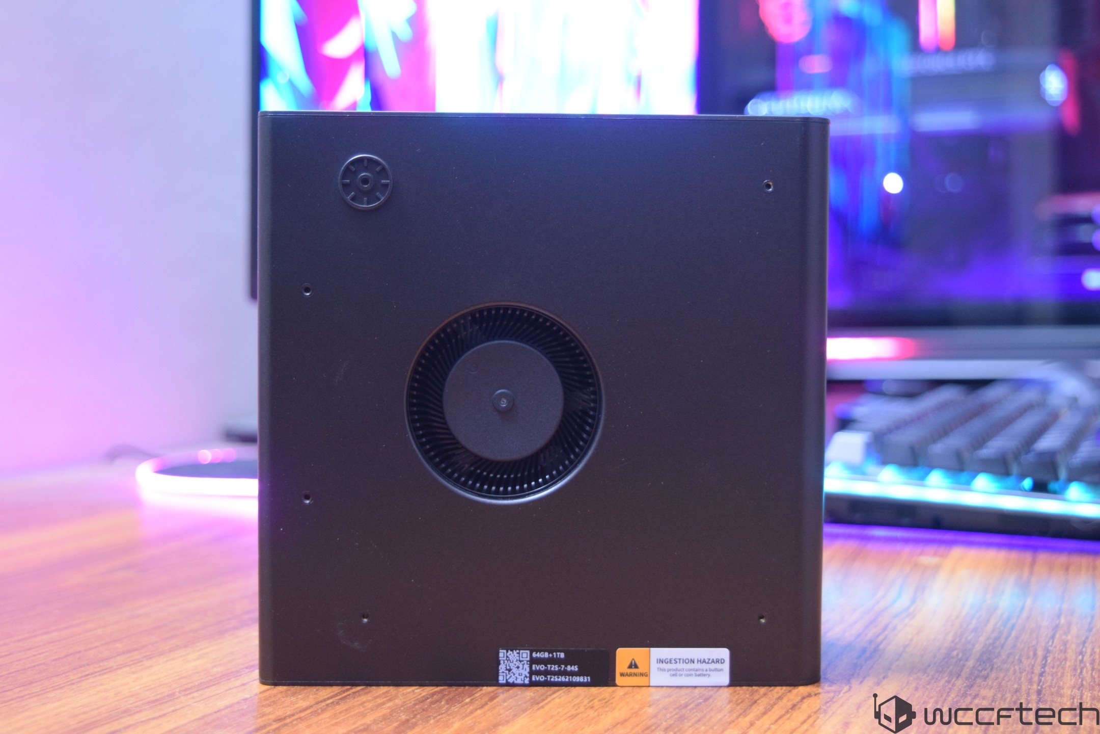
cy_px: 367
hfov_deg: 37.9
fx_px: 1604
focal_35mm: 52
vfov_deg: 25.8
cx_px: 550
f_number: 4.5
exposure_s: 1/8
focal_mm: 35
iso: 1600
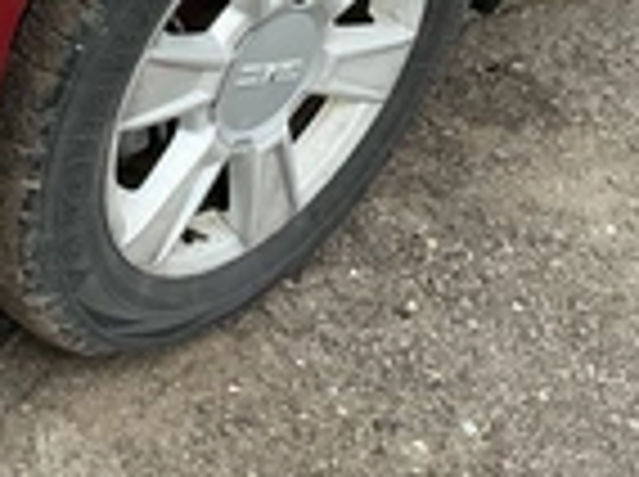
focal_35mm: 79
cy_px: -108
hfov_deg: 23.1
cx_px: -81
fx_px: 1456
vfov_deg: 17.6
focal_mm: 3
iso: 25
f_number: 1.8
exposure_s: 1/529
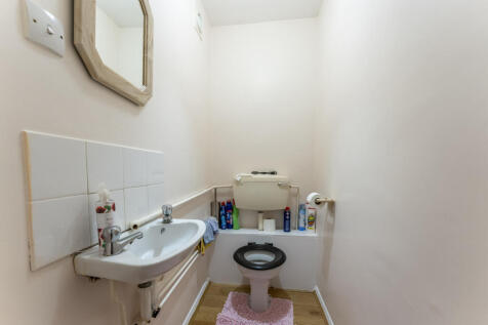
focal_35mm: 14
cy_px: 162
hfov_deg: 104.3
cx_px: 244
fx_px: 190
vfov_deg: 81.2
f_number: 8
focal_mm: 14
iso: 320
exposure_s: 1/8
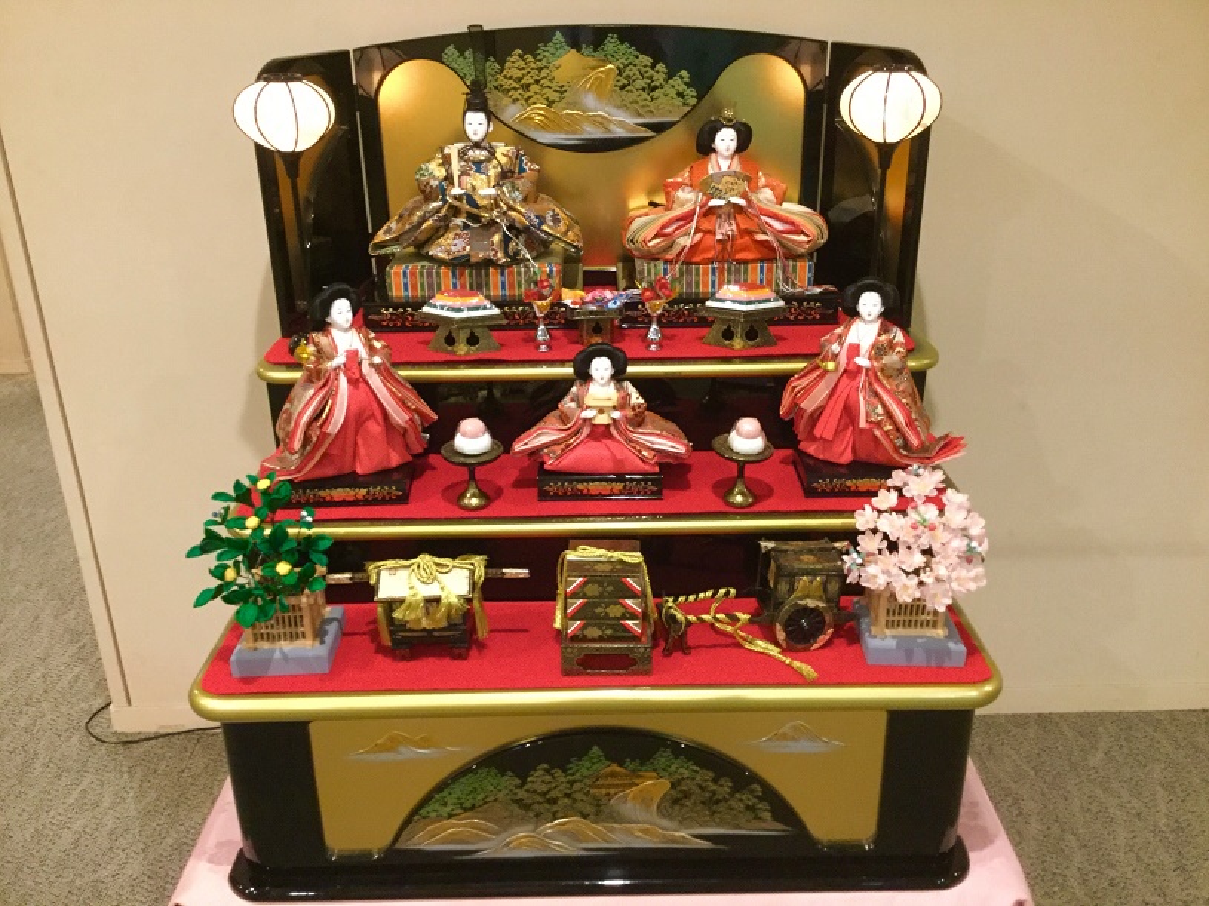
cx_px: 604
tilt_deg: -24.2
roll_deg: +0.7
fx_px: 1083
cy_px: 453
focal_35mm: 31
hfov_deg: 58.4
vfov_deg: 45.4
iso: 250
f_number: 2.4
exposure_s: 1/15
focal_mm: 3.3
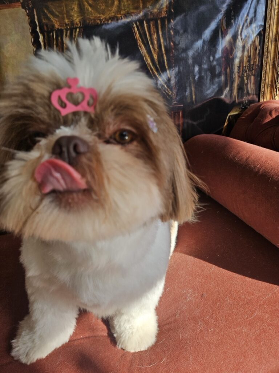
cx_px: 140
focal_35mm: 23
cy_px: 186
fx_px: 247
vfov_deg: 73.9
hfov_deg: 58.9
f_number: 1.8
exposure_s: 1/675
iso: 25
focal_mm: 5.4
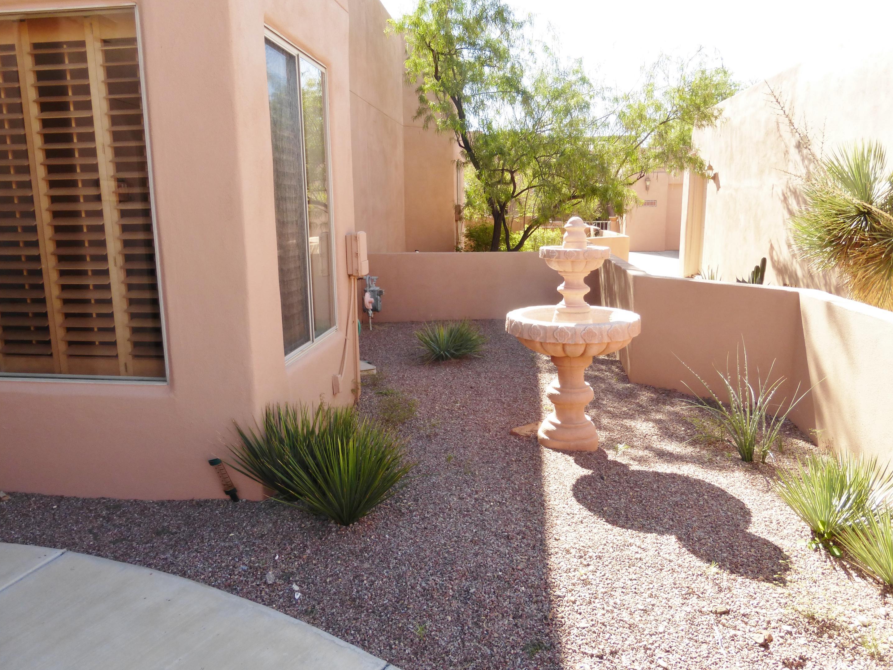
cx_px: 436
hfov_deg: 67.3
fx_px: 671
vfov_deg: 53.0
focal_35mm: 26
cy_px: 346
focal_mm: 4.3
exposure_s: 1/200
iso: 100
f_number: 4
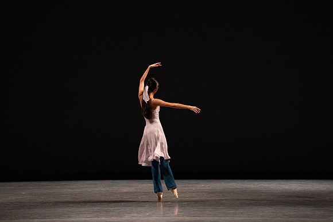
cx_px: 166
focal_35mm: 200
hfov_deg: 10.3
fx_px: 1850
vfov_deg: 6.9
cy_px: 111
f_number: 5
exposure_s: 1/400
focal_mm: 200
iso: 12800
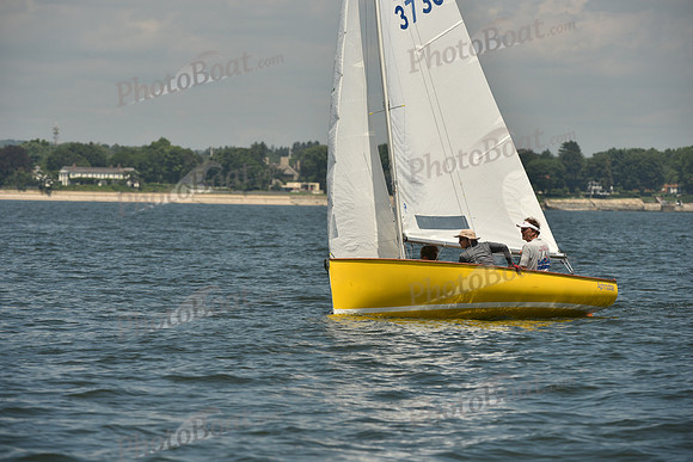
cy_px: 231
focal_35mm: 270
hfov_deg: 7.6
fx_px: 5198
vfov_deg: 5.1
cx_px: 346
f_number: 8
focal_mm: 270
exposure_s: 1/1250
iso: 250
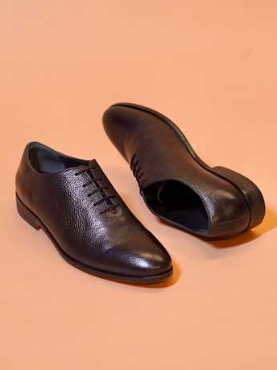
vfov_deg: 34.9
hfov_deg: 26.5
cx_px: 140
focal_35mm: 55
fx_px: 587
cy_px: 194
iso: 500
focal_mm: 50
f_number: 2
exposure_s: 1/125
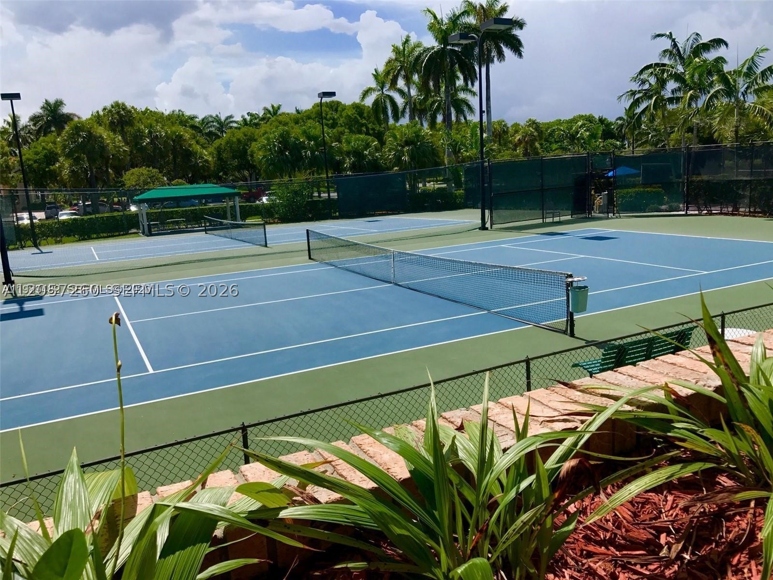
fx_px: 625
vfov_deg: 49.7
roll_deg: +4.0
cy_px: 290
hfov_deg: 63.4
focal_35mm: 28
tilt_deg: -11.1
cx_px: 386
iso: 20
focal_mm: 3.99
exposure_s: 1/2457
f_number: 1.8
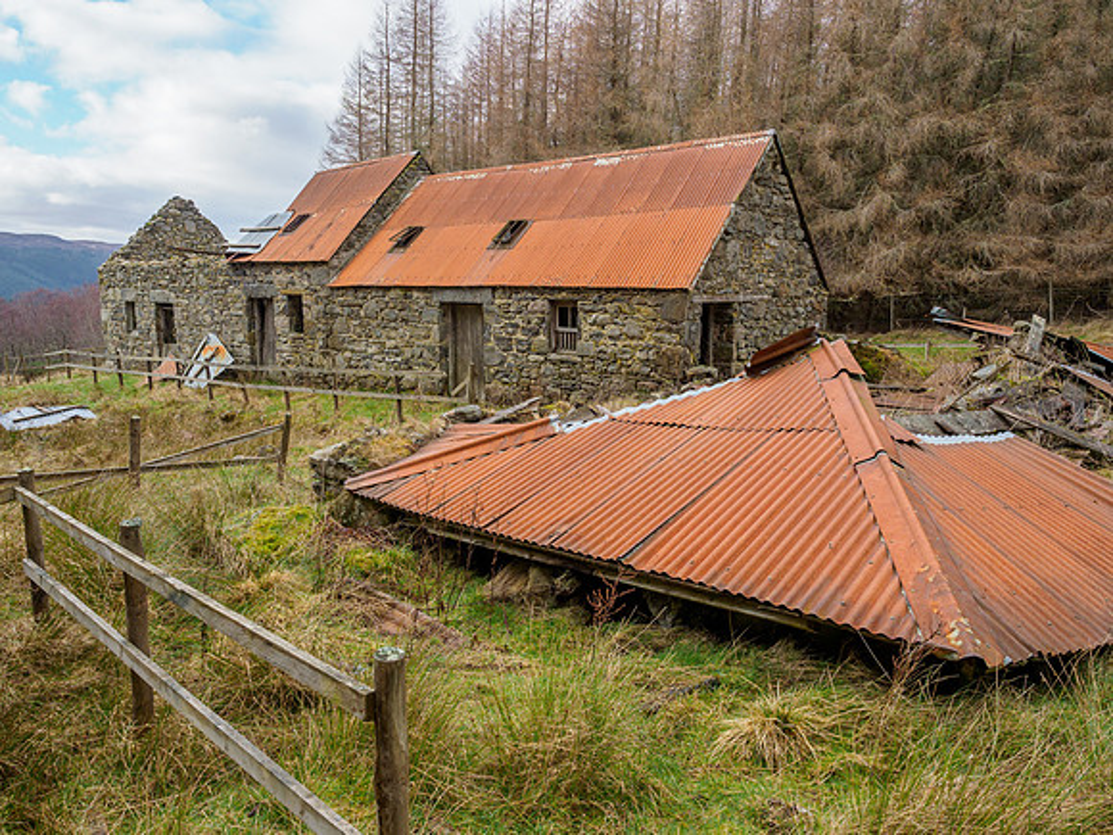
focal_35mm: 24
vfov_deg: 56.8
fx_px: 772
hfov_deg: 71.6
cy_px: 418
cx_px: 556
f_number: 5.6
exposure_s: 1/160
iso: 200
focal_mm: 12
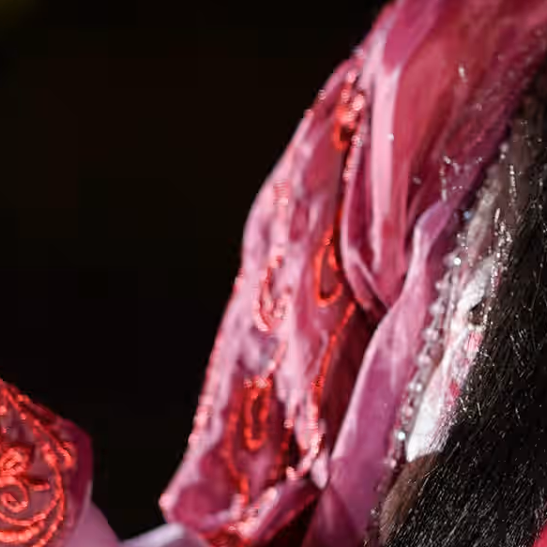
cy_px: 268
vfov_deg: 3.7
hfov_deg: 3.7
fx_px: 8510
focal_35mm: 476
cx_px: 858
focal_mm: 85
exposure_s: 1/160
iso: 1000
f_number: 1.8
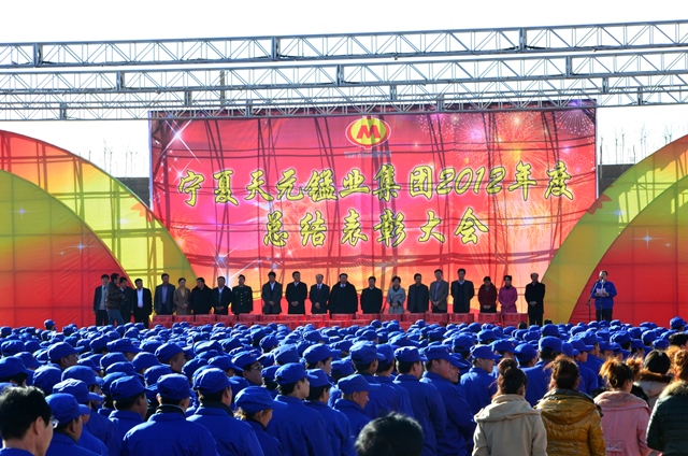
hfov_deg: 13.1
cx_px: 344
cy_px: 228
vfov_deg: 8.7
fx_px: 3004
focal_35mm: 158
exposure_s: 1/250
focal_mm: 105
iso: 800
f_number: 14
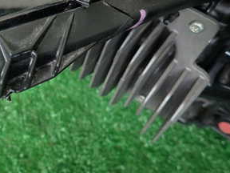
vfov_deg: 27.3
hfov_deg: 33.8
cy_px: 26
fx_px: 346
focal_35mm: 52
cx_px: 2
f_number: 2
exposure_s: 1/80
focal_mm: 4.5
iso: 200
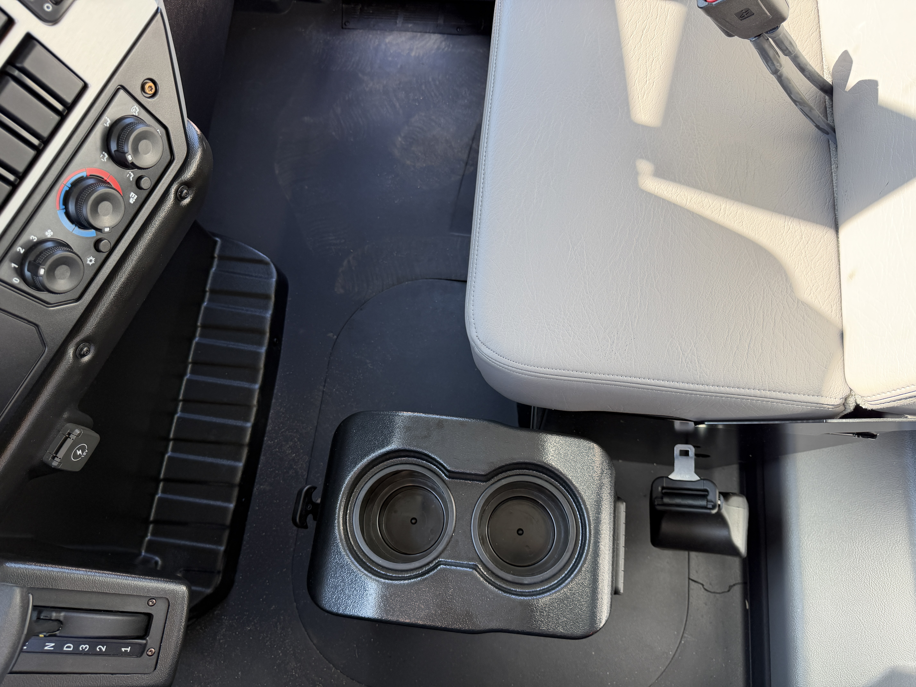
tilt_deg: -71.2
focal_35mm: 24
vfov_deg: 56.8
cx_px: 458
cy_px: 344
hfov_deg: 71.6
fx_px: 635
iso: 80
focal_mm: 6.76
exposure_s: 1/121
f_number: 1.78
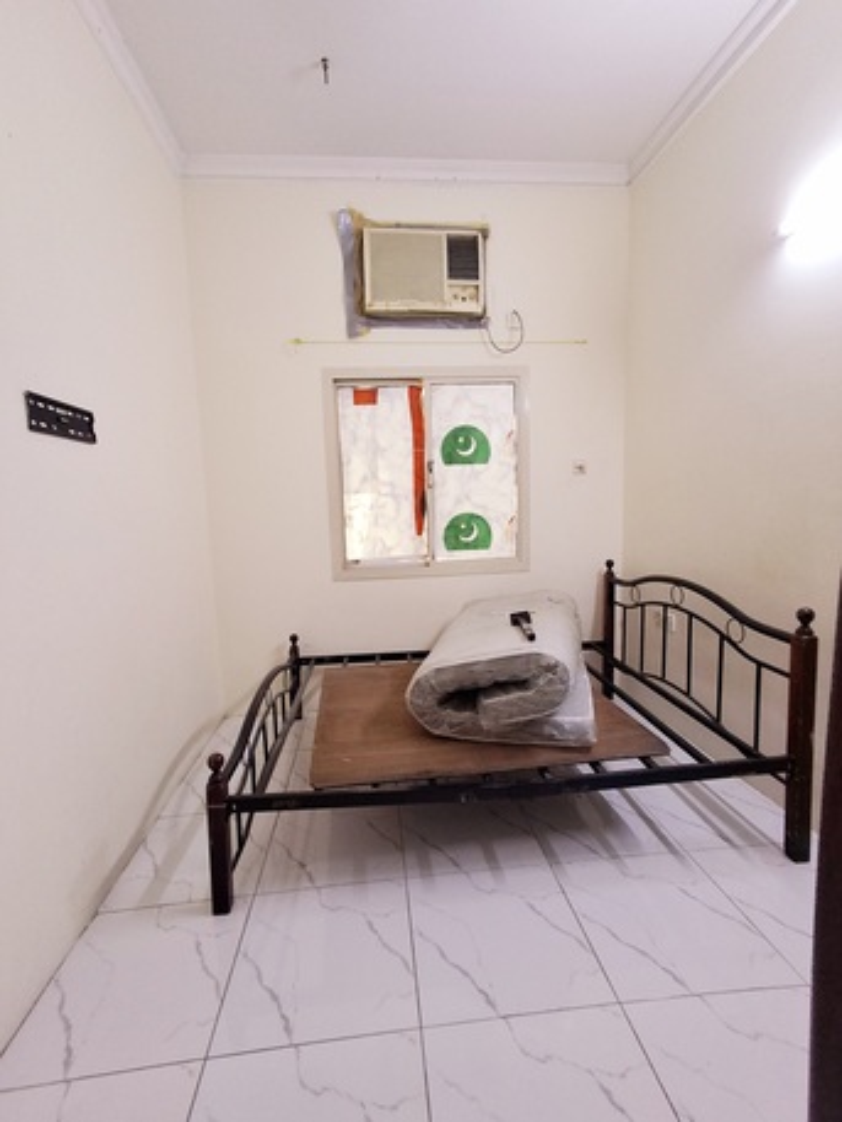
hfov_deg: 78.1
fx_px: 519
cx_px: 421
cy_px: 561
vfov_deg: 94.5
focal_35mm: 16
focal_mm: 1.64
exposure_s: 1/40
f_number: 2.2
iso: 160
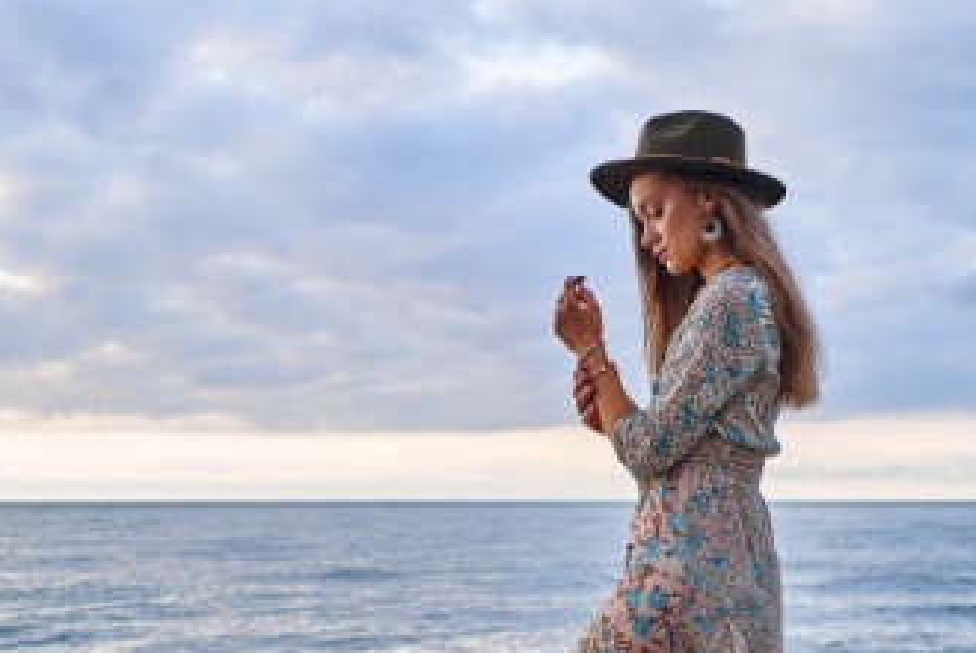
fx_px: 1384
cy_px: 585
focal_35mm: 51
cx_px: 409
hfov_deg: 38.7
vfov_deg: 25.7
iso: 200
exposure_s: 1/125
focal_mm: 28
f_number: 2.8
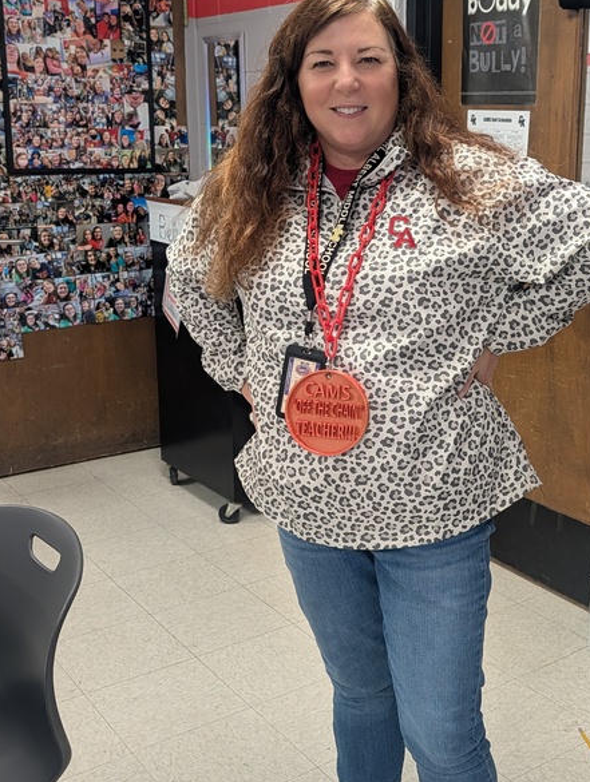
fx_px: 951
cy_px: 314
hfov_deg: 33.9
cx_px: 427
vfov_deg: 44.5
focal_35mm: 42
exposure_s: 1/60
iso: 168
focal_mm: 6.9
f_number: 1.68
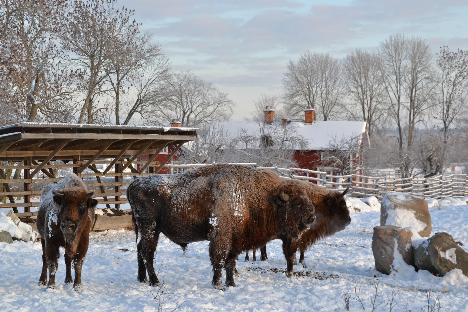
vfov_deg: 16.6
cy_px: 156
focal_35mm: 82
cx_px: 234
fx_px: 1072
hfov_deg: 24.6
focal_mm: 55
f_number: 11
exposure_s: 1/100
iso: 200
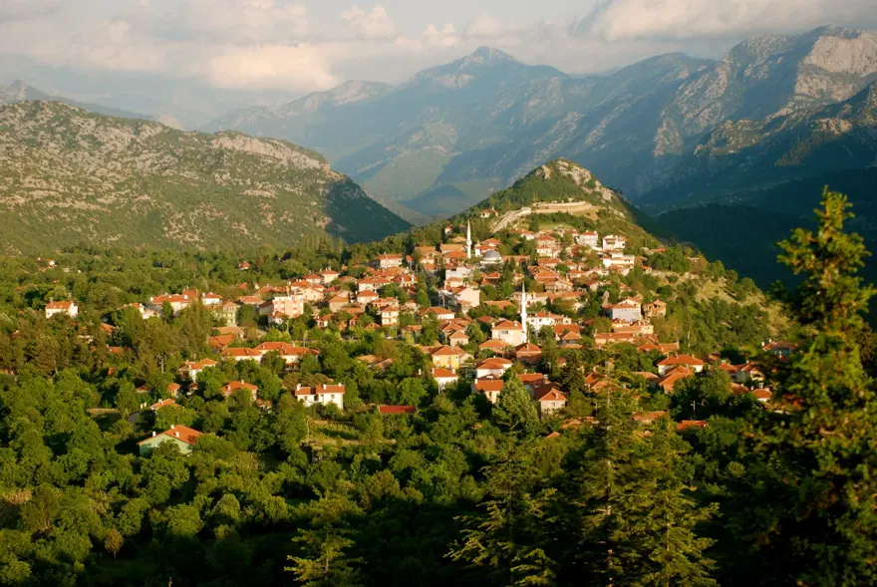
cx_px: 438
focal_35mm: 78
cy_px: 294
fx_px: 1902
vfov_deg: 17.5
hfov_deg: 26.0
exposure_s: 1/500
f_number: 5
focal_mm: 52
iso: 250
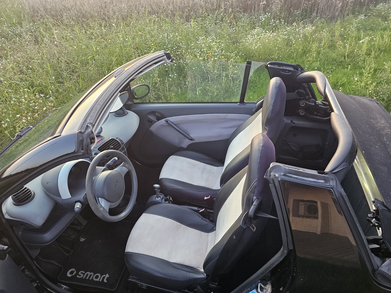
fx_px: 260
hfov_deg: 73.9
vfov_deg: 58.9
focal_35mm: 23
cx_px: 196
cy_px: 146
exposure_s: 1/100
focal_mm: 6.3
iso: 250
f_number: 1.7
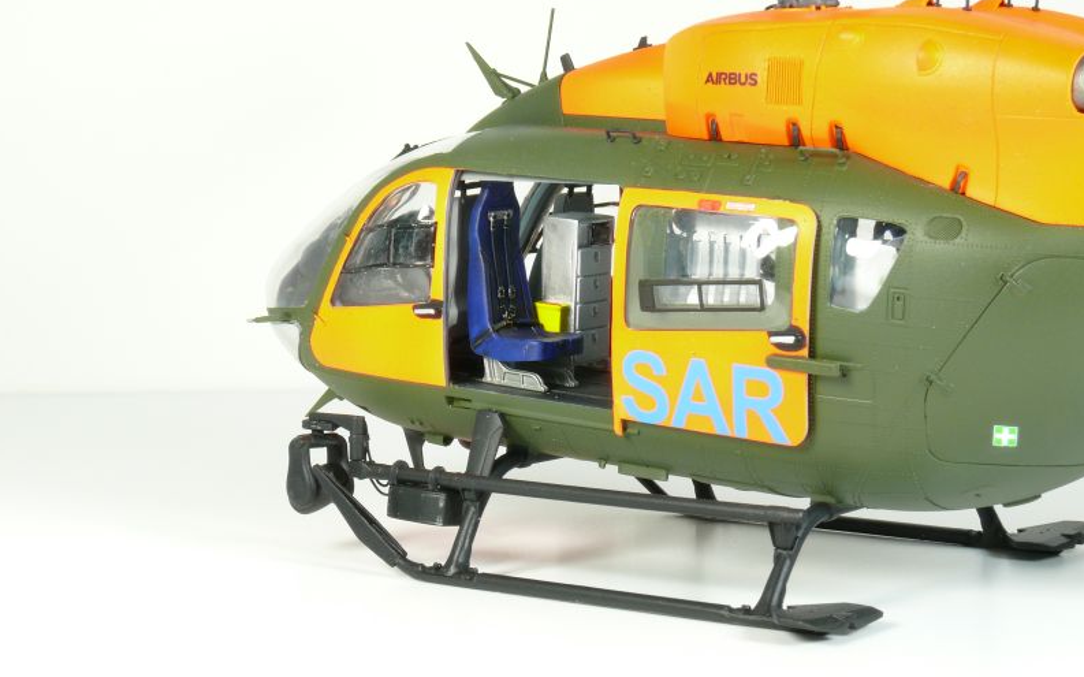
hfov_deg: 22.6
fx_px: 2717
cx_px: 541
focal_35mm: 92
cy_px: 301
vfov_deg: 14.2
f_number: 11
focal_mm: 18.2
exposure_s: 1/6
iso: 100
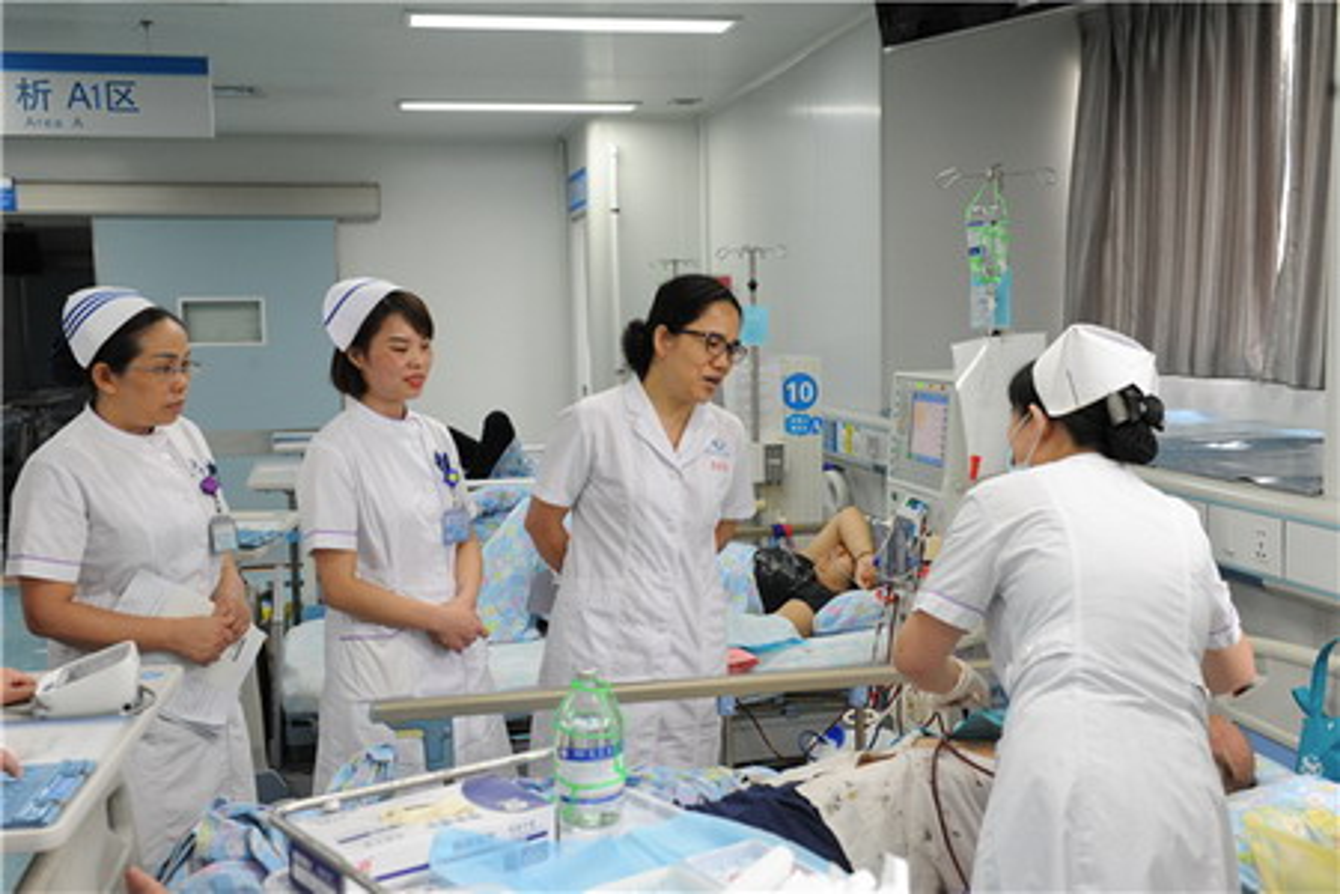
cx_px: 670
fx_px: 1489
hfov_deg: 48.5
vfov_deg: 33.4
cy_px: 447
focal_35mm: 40
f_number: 5.6
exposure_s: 1/80
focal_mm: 40
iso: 2500
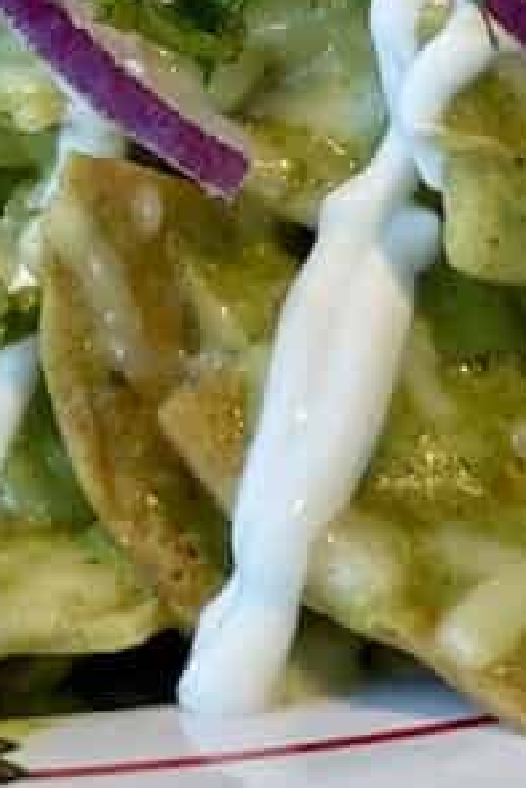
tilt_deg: -27.0
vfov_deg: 9.2
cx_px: -248
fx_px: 4816
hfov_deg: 6.2
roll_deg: -1.9
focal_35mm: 220
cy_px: -243
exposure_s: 1/120
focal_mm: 6
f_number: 2
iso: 50
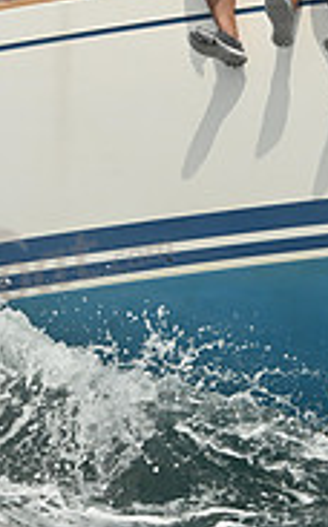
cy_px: 99
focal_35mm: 226
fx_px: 3240
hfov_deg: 5.8
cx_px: 325
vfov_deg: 9.3
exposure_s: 1/1250
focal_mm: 70
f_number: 9
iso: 250
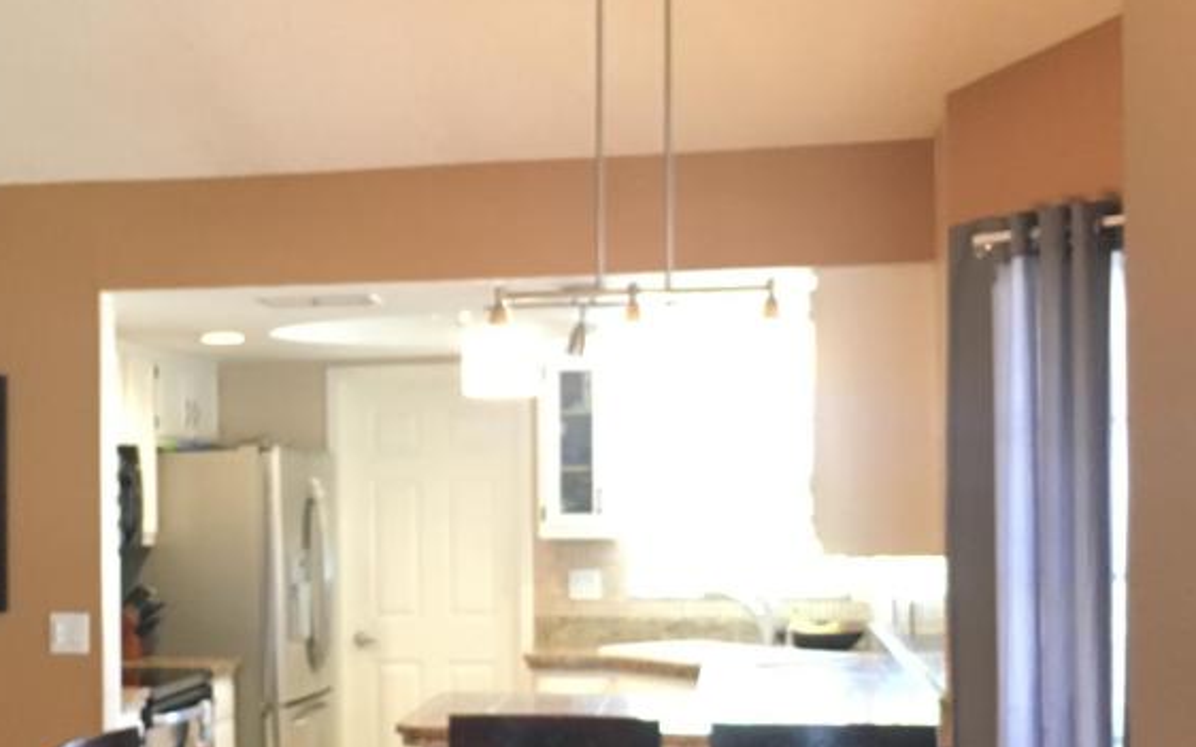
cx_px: 313
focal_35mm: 56
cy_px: 498
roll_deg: +0.8
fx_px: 1825
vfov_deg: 23.0
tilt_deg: +1.9
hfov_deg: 35.6
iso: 200
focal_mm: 4.15
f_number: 2.2
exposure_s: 1/30
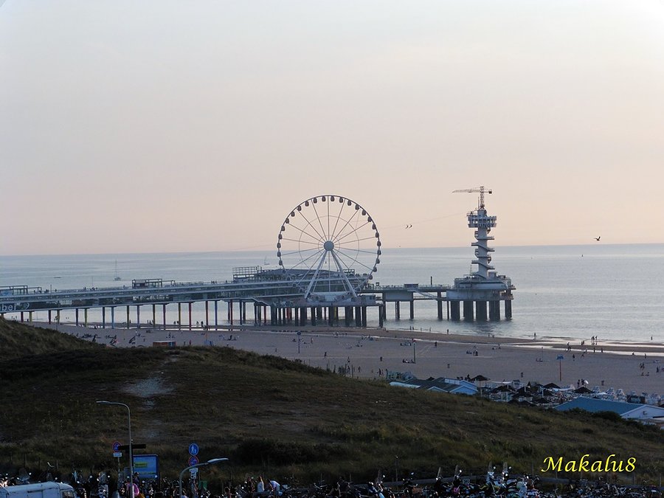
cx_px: 332
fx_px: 2206
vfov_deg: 12.9
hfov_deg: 17.1
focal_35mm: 115
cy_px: 249
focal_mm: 20.6
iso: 100
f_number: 6.3
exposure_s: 1/200
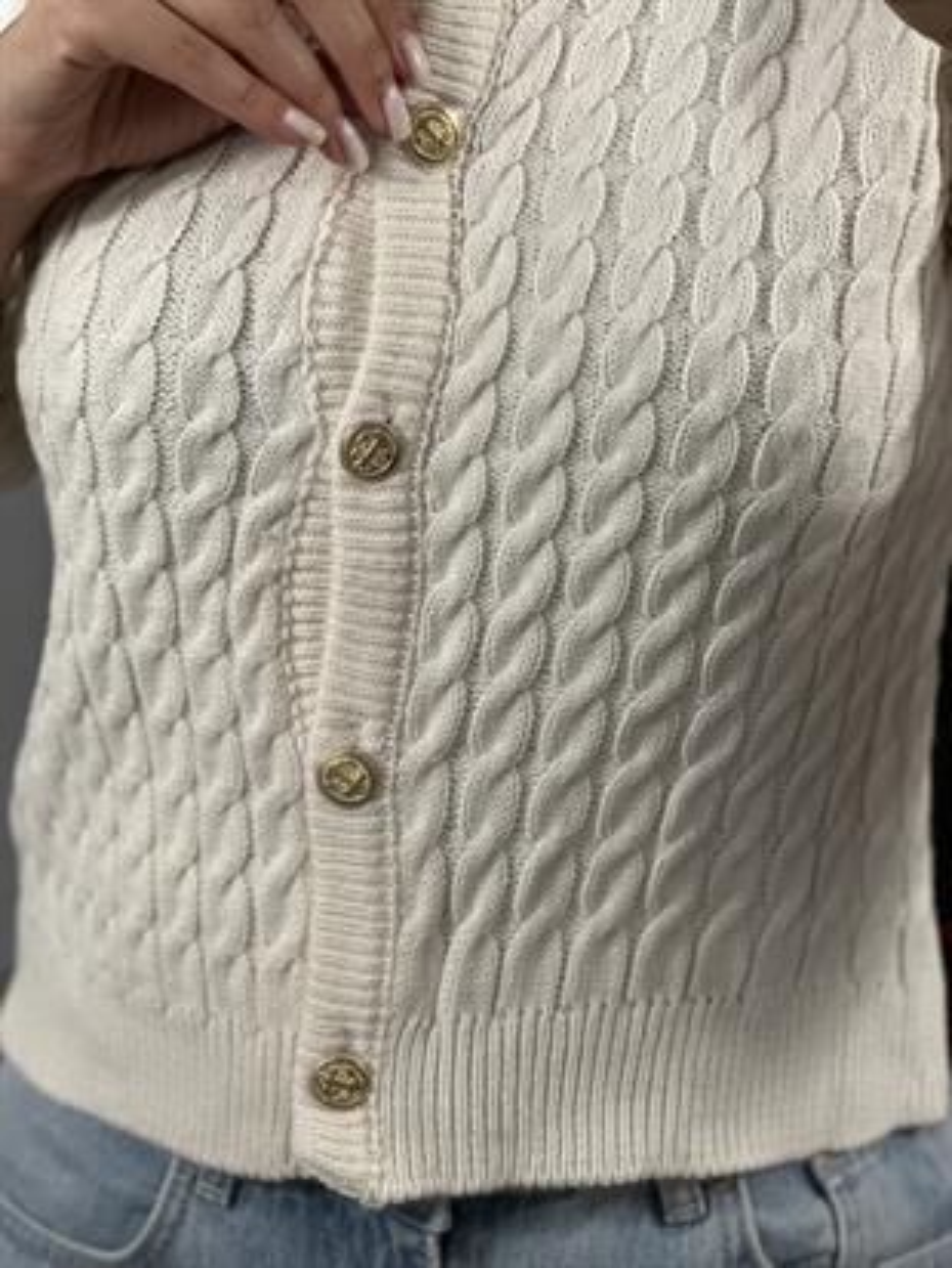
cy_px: 634
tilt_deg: -37.0
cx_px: 476
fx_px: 2822
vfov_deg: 25.3
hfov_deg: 19.1
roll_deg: +4.6
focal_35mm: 77
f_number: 2.8
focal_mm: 9
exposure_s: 1/100
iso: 125
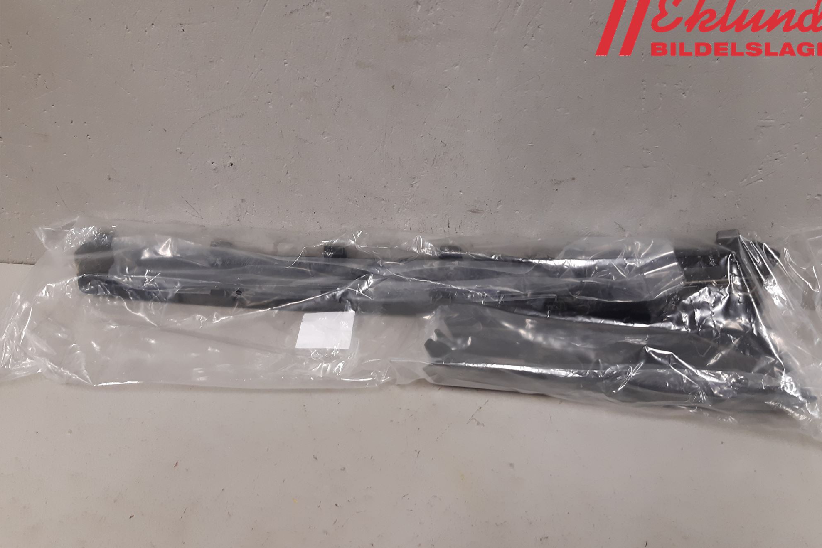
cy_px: 305
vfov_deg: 46.3
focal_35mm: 28
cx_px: 425
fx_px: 639
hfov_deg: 65.5
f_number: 1.7
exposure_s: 1/50
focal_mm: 3.93
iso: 125
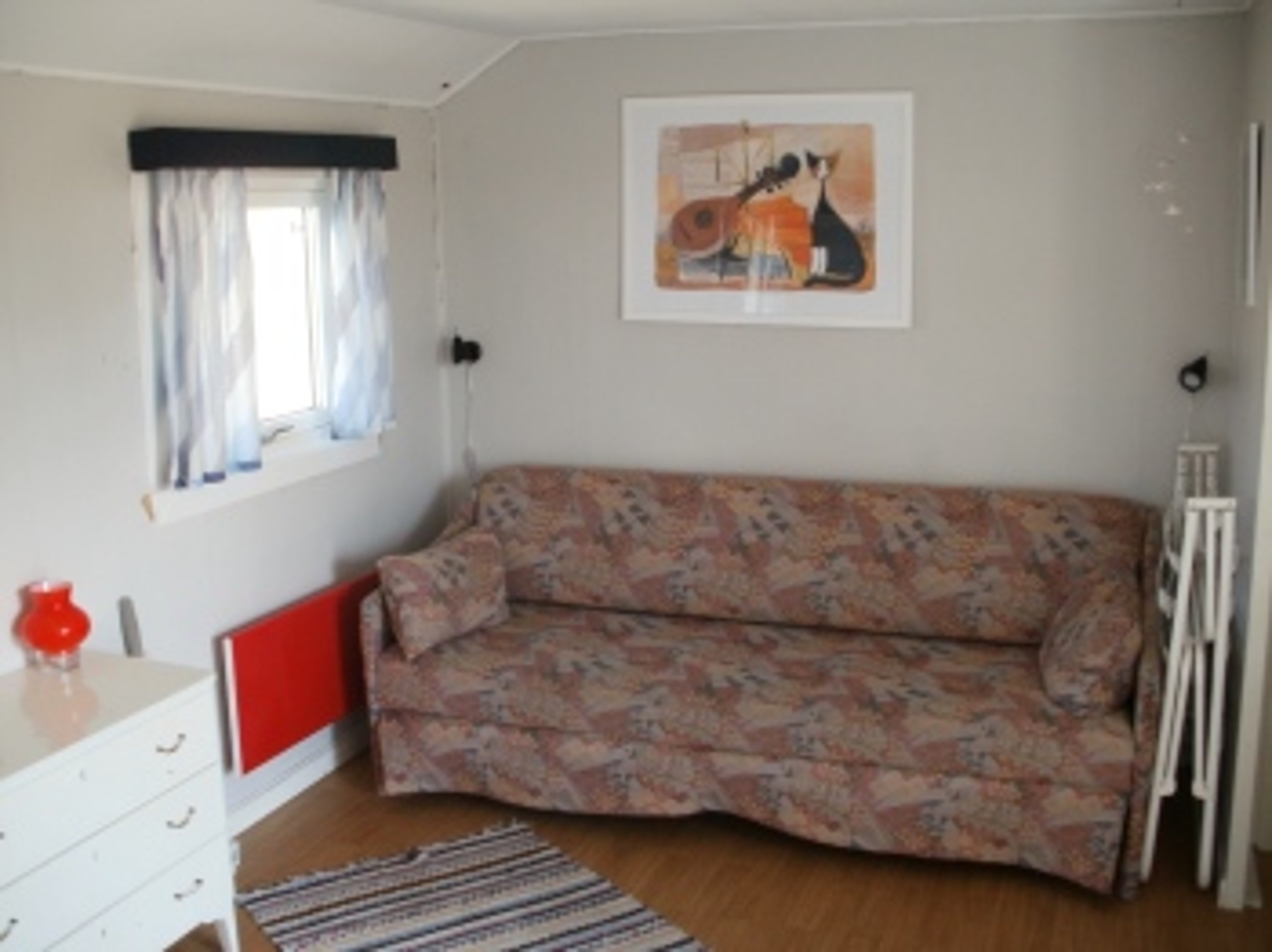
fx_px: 1322
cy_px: 476
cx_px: 636
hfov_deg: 51.4
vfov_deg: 39.6
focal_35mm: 36
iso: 125
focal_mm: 6.3
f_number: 3.5
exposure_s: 1/30
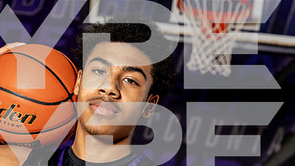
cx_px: 69
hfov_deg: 18.8
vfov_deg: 10.7
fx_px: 884
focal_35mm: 113
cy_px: 147
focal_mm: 65
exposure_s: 1/250
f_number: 5.6
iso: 400
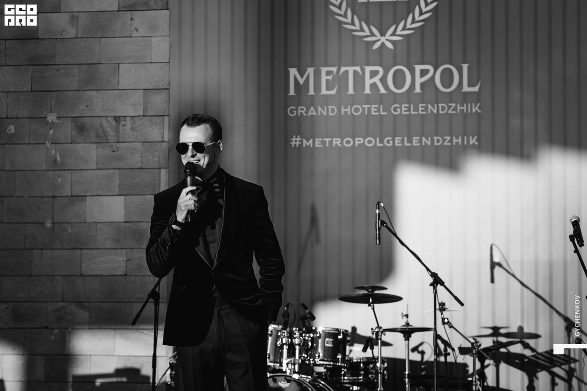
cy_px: 196
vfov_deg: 10.8
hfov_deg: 16.1
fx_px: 2070
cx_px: 294
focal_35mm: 127
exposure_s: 1/500
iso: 80
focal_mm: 85
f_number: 3.5
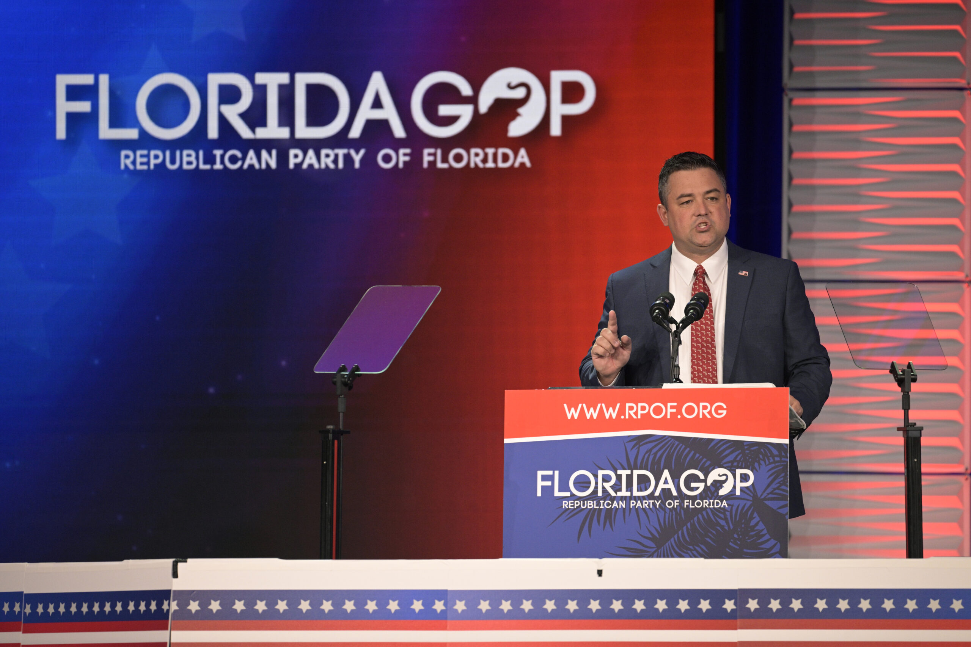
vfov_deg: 3.4
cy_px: 324
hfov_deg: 5.2
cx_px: 486
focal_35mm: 400
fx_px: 10789
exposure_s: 1/400
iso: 2000
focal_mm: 400
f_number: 4.5
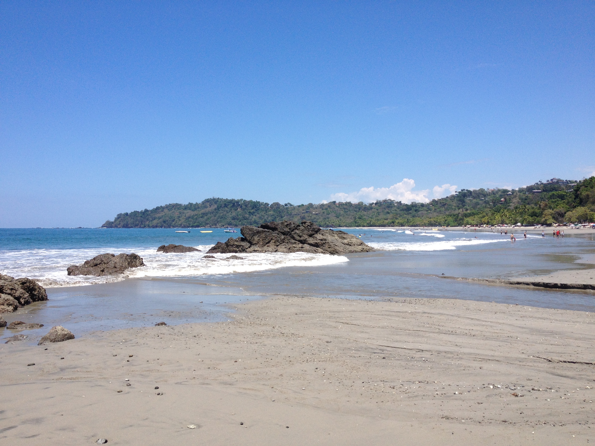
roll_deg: +0.4
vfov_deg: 40.7
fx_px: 602
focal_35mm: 35
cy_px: 223
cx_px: 298
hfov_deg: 52.6
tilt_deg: -2.5
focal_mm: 4.28
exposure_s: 1/2208
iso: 50
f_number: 2.4
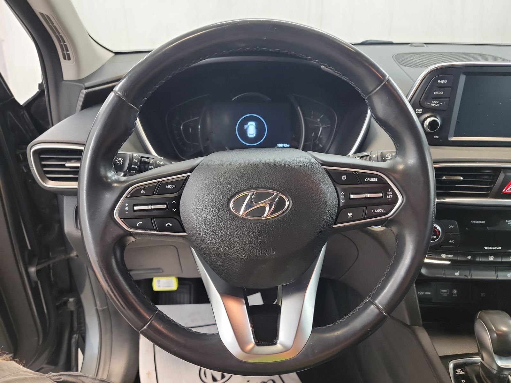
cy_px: 192
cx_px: 256
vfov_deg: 56.8
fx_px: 354
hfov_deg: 71.6
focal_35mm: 24
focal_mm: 6.7
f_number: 1.8
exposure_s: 1/39
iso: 759
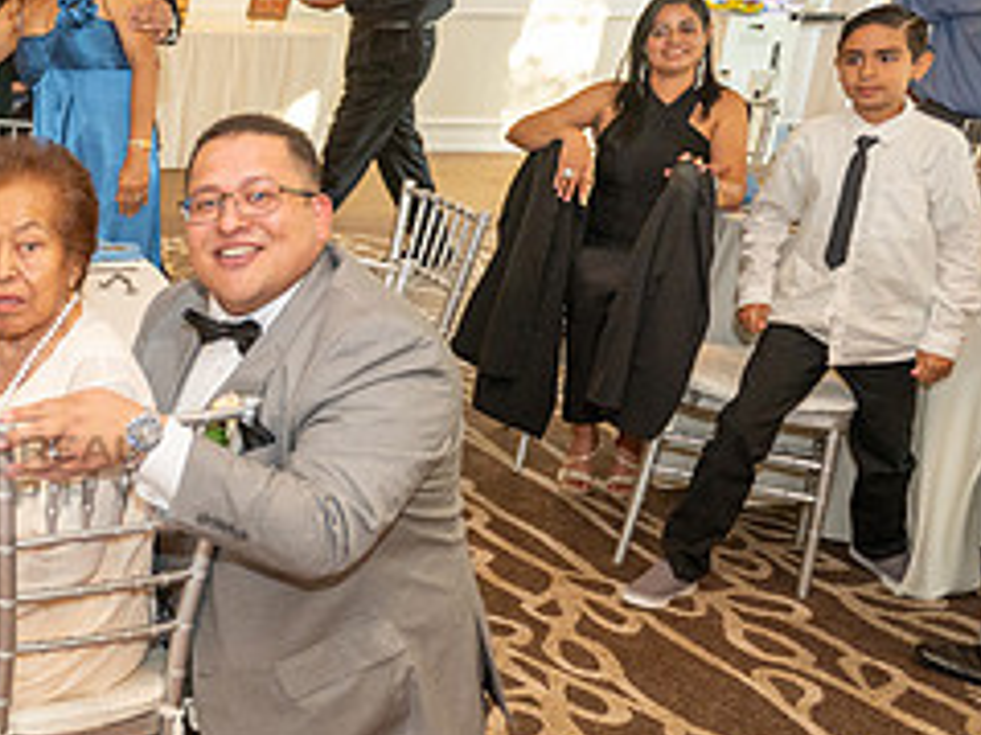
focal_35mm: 56
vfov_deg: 26.0
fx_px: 1586
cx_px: -172
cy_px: 437
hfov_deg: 29.8
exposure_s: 1/125
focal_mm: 24
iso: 800
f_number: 3.5
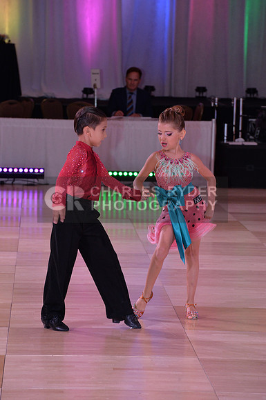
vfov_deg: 11.1
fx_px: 2056
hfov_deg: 7.4
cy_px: 200
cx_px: 133
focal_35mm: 185
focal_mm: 185
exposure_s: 1/250
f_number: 8
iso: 2000
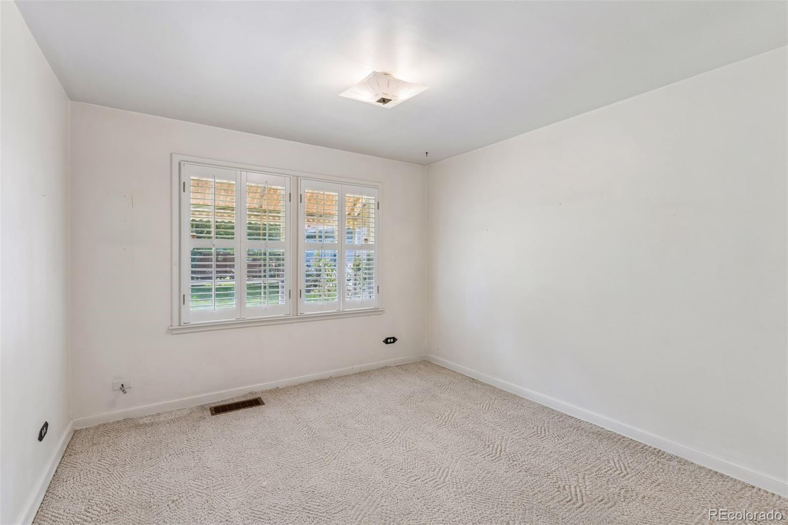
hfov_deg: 93.3
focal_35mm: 17
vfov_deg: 70.4
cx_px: 394
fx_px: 372
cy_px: 262
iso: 400
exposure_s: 1/25
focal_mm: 17
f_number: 9
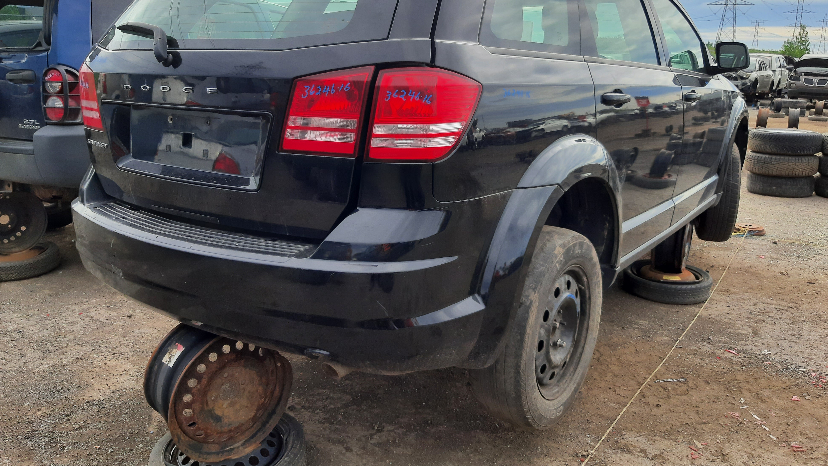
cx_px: 422
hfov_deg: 66.1
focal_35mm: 29
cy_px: 169
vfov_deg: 39.9
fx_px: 637
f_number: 1.7
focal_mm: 3.92
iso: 40
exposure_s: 1/684
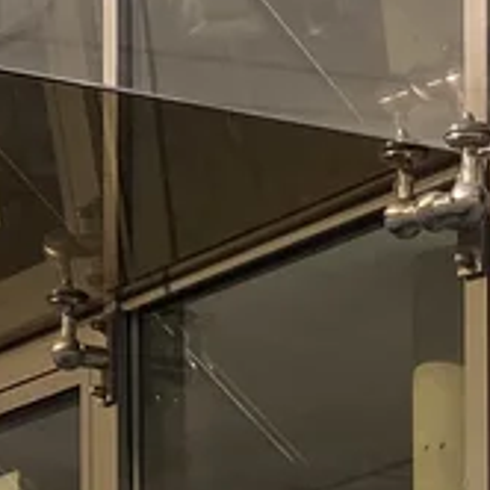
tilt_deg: -2.1
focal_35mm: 179
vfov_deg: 9.1
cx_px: 859
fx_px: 2867
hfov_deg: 9.3
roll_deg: -0.1
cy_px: 1027
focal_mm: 3.99
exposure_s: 1/320
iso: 20
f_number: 1.8
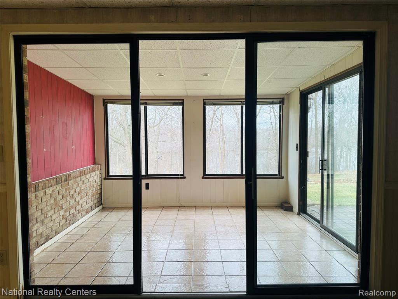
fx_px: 276
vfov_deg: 56.8
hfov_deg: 71.6
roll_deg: +0.1
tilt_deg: -3.1
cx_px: 199
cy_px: 150
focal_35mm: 24
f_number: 1.78
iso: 80
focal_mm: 6.86
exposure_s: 1/327
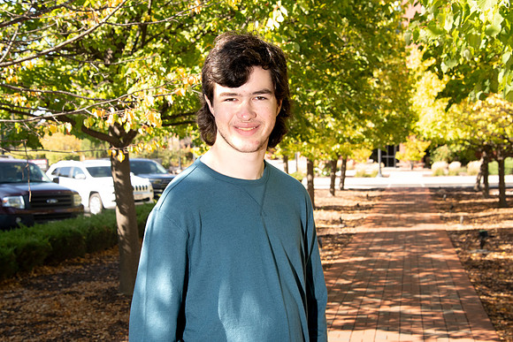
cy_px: 171
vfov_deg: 20.0
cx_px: 256
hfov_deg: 29.6
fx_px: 969
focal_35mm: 68
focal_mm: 68
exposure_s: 1/160
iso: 800
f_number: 10
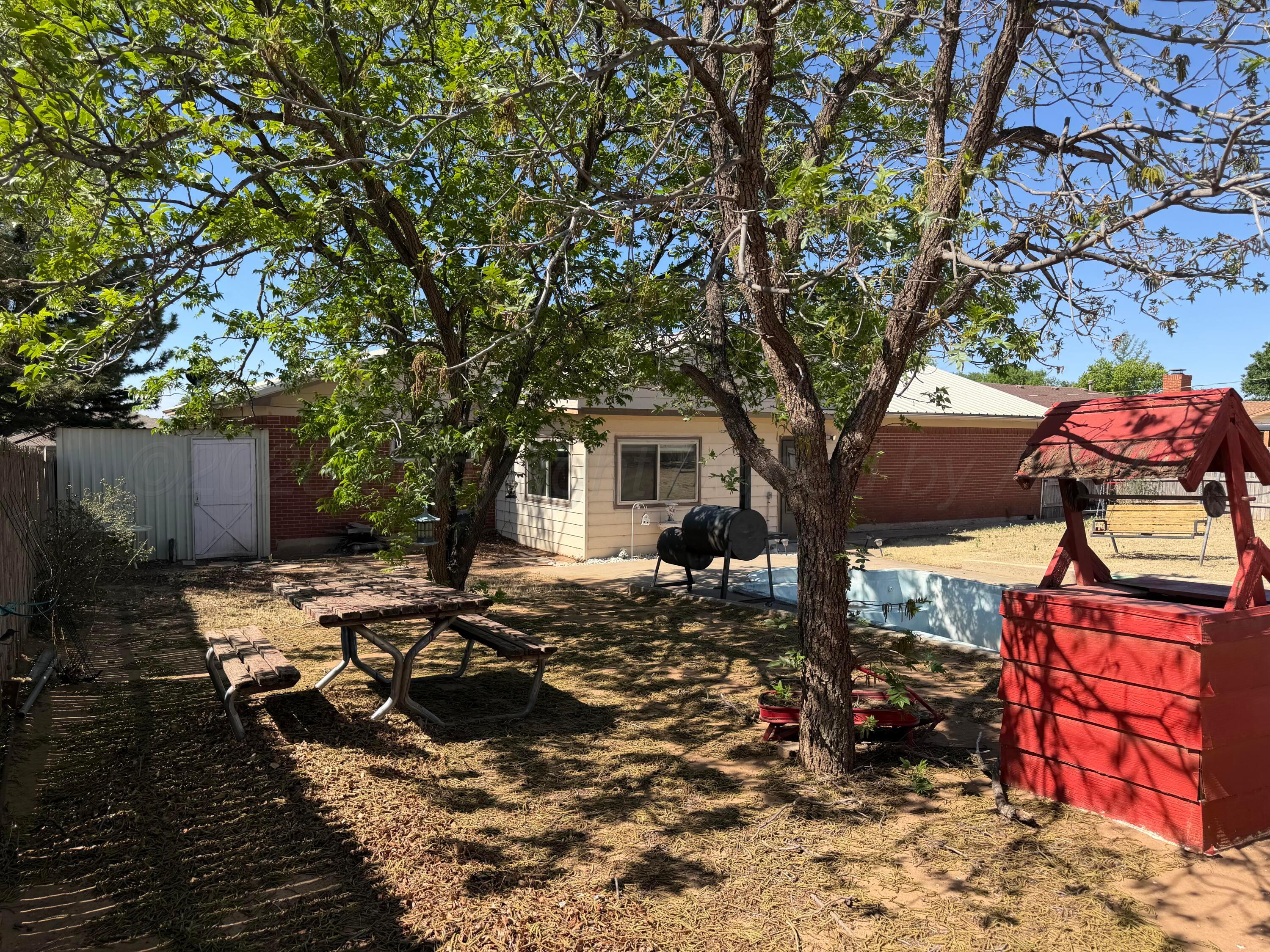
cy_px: 476
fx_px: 881
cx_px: 635
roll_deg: -0.4
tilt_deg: -2.2
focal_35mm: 24
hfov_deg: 71.6
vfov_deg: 56.8
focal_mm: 6.76
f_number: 1.78
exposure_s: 1/2232
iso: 80
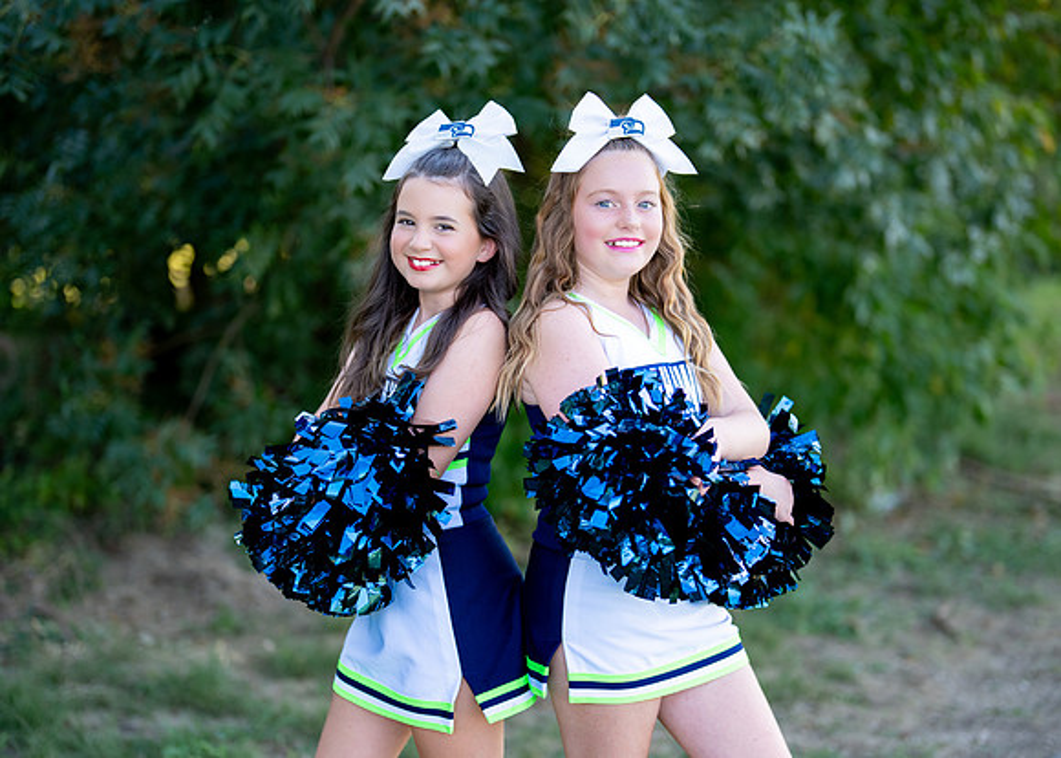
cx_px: 552
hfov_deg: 31.1
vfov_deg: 22.4
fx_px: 1908
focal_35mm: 63
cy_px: 394
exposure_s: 1/1250
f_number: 1.2
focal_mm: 50
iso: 125
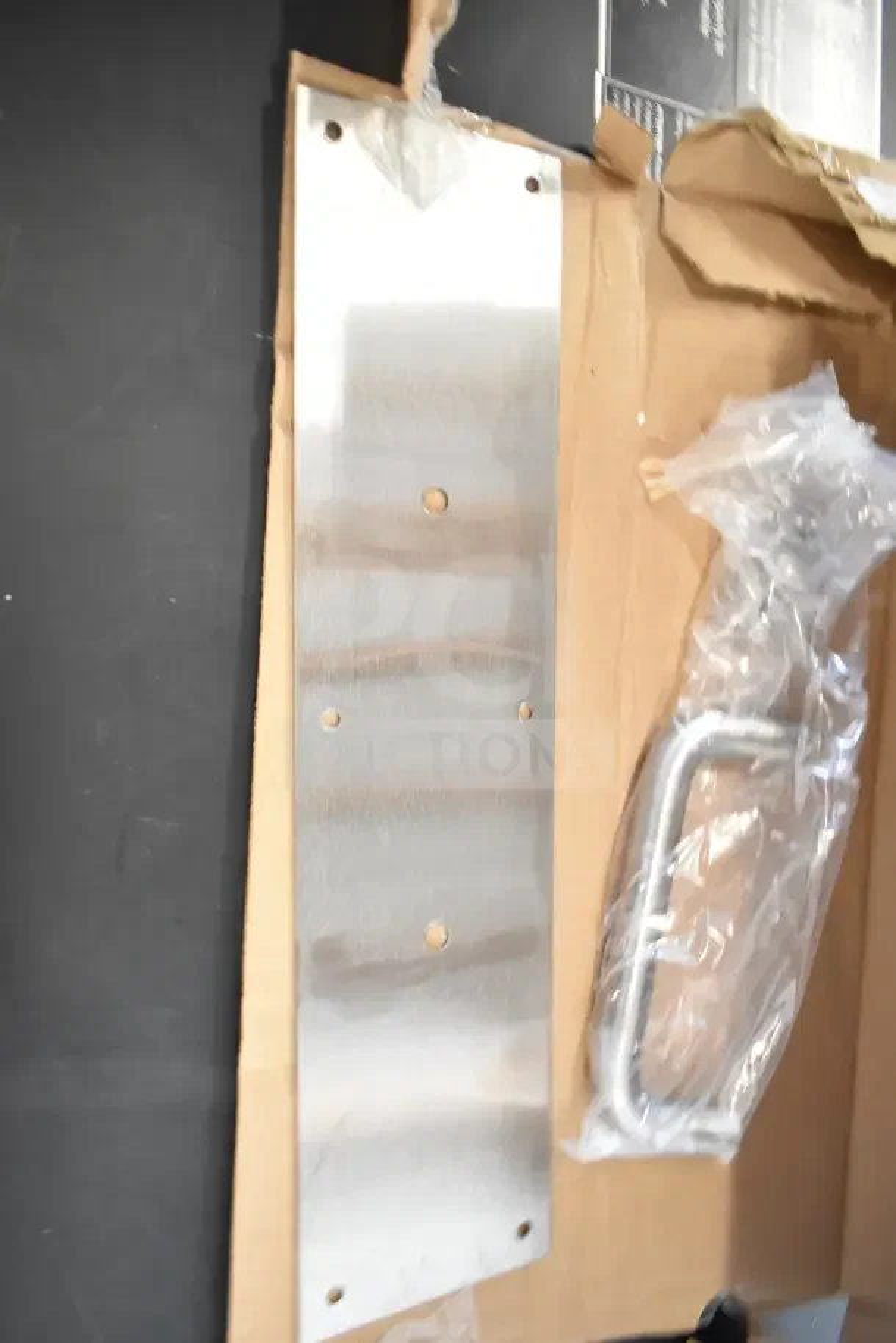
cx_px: 448
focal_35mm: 27
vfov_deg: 67.4
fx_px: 1007
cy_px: 672
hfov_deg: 48.0
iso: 1800
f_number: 3.5
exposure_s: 1/30
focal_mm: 18
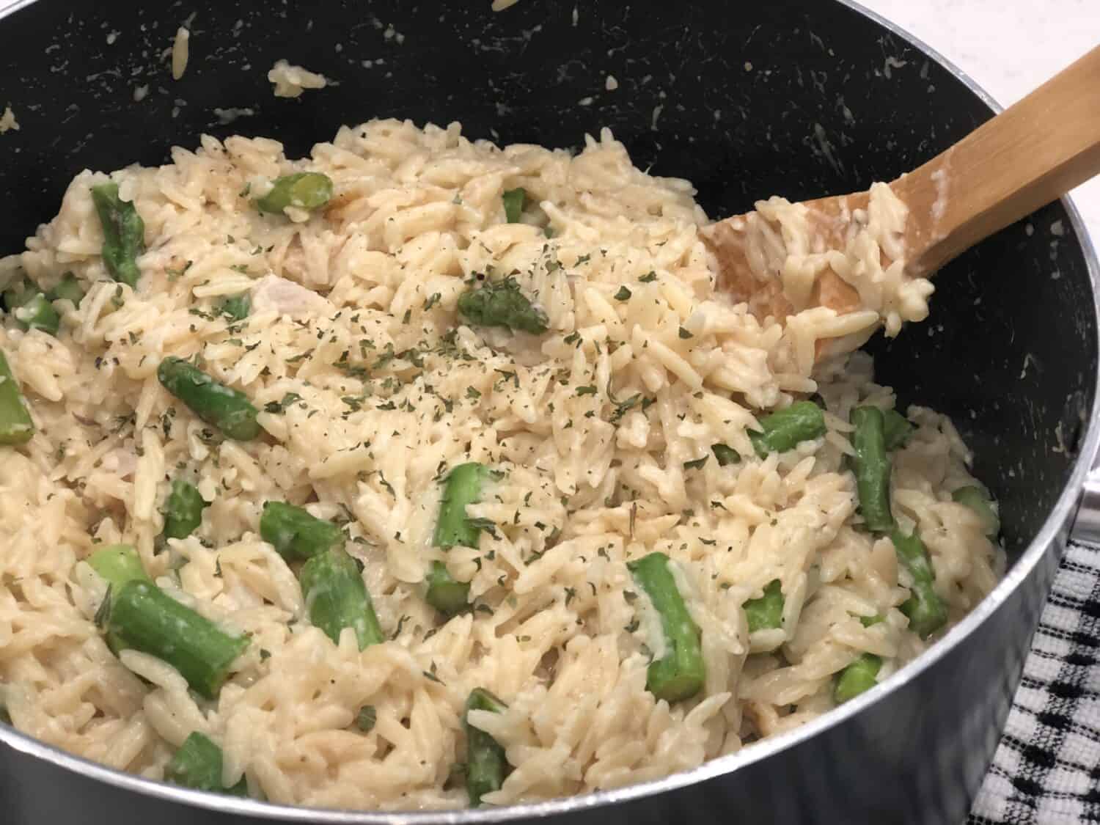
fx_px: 1811
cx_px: 550
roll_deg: -1.4
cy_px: 412
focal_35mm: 57
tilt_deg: -44.2
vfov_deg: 25.7
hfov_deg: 33.8
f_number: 2.8
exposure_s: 1/30
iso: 80
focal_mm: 6.6
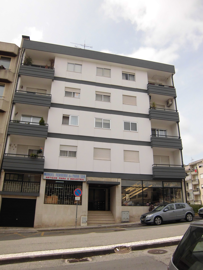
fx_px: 203
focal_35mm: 26
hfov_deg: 53.1
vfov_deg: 67.3
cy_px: 135
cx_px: 102
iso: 100
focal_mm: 4.7
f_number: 7.9
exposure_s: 1/250
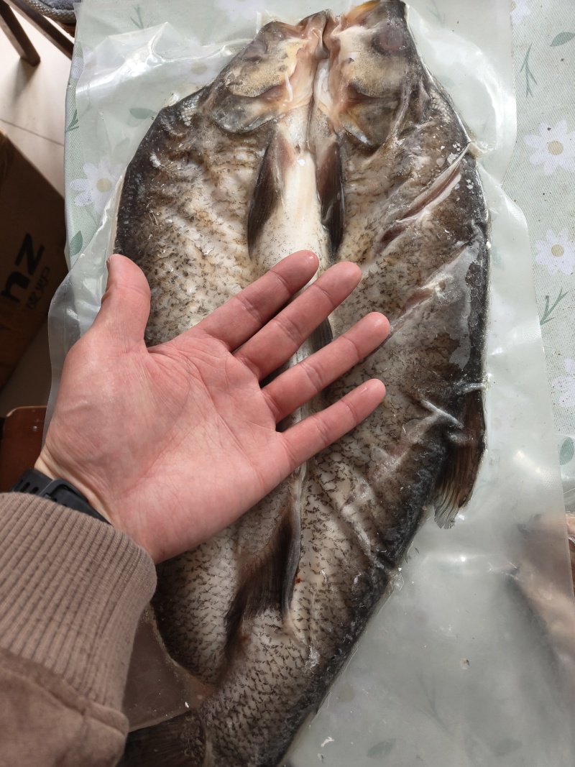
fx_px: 532
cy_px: 384
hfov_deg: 56.8
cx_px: 288
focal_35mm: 24
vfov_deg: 71.6
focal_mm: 5.59
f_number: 1.8
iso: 800
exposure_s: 1/43.1
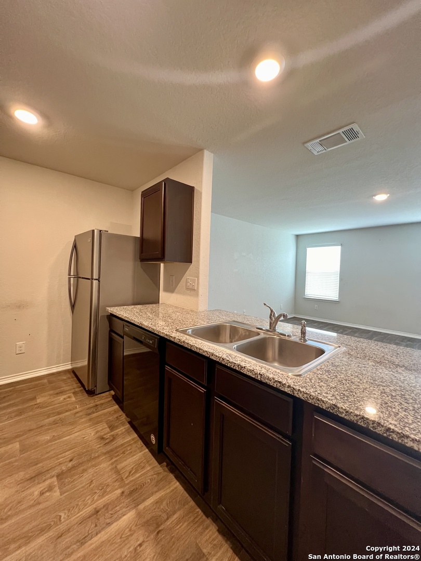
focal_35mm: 13
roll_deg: -1.8
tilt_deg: -2.1
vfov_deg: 106.2
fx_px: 211
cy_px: 280
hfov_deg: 89.9
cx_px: 210
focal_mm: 1.57
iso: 500
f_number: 1.8
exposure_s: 1/60
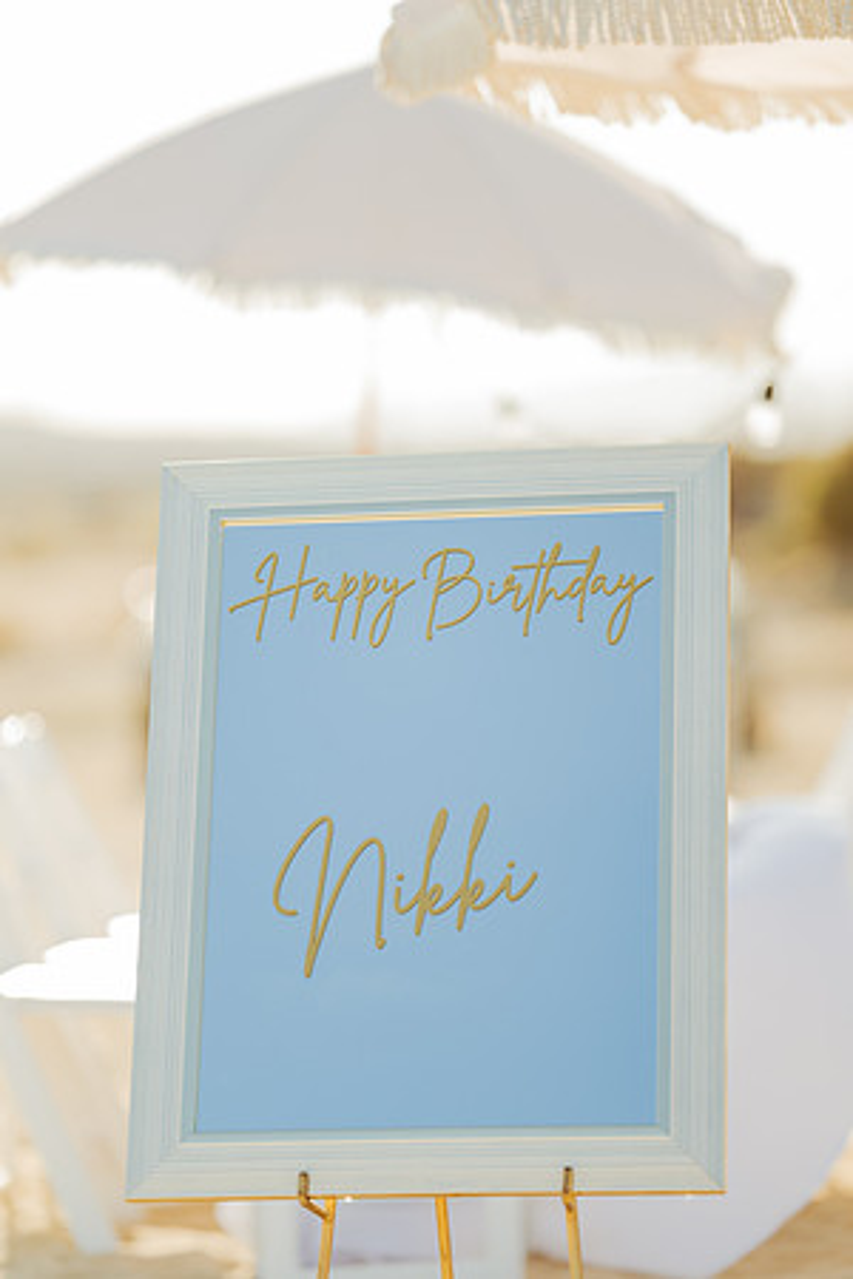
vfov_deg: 15.2
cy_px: 640
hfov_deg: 10.2
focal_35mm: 135
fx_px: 4798
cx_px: 426
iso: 160
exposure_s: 1/3200
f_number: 1.8
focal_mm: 135
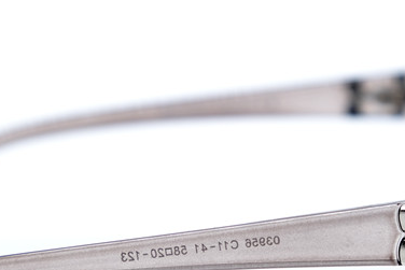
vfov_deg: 7.1
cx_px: 178
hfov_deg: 10.6
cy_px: 240
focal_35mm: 194
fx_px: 2183
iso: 160
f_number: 5.6
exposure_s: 1/180
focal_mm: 48.4
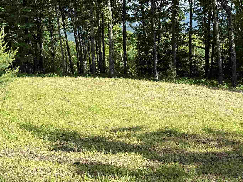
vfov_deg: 26.9
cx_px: 102
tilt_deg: -7.2
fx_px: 379
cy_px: 68
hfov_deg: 35.5
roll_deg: +2.9
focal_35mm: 54
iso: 80
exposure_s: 1/1653
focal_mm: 6.76
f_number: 1.78
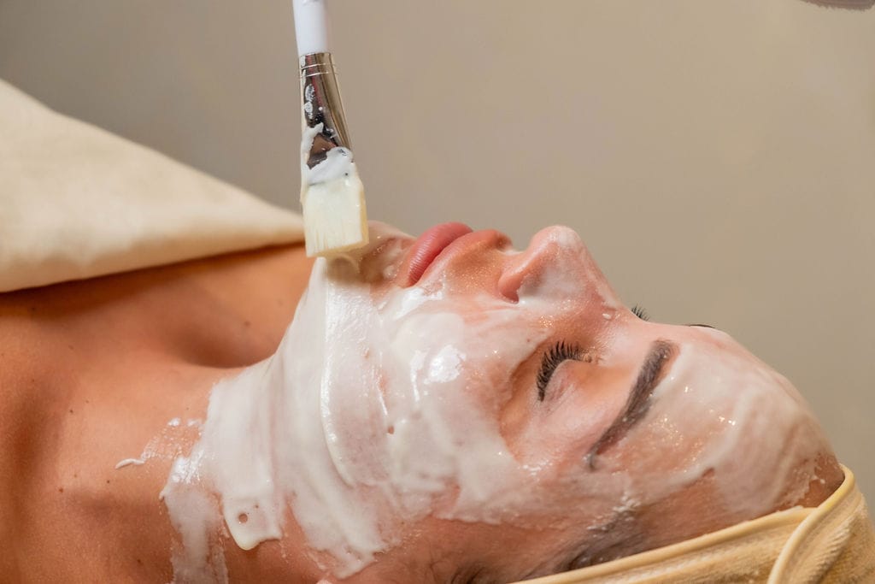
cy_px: 292
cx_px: 438
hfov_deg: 29.2
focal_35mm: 69
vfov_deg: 19.7
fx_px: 1677
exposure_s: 1/200
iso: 1000
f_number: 4
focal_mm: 46.3
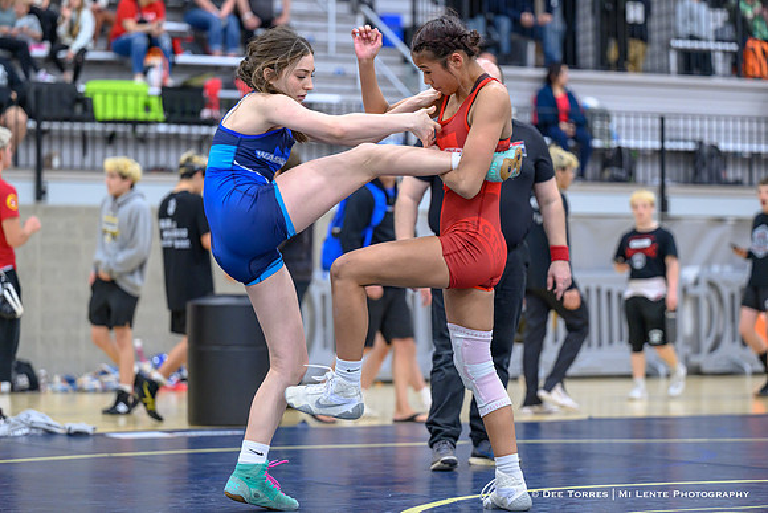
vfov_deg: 12.3
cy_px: 251
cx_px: 416
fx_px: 2370
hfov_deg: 18.4
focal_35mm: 111
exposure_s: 1/800
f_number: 2.8
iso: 2000
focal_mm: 102
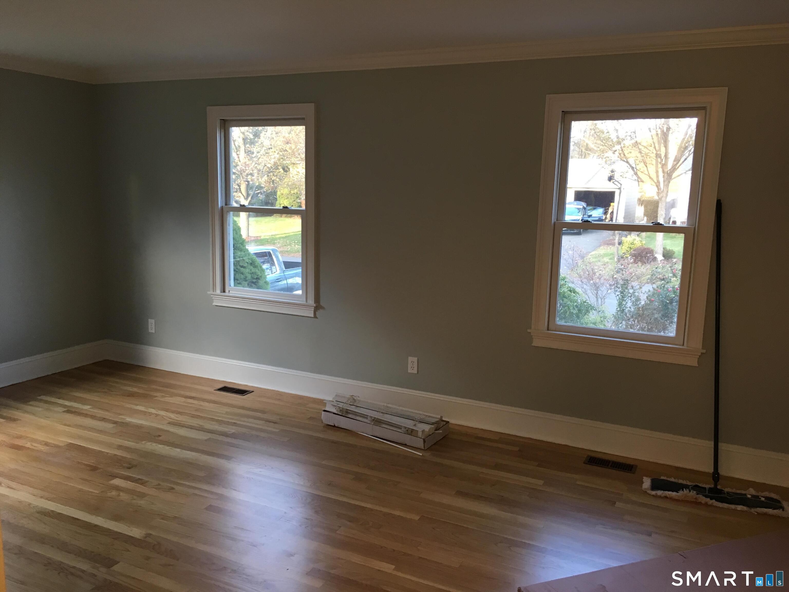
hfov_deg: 61.7
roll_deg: -1.5
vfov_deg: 48.2
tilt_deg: -8.7
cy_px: 296
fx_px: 661
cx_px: 394
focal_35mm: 29
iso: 100
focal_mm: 4.15
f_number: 2.2
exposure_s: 1/33
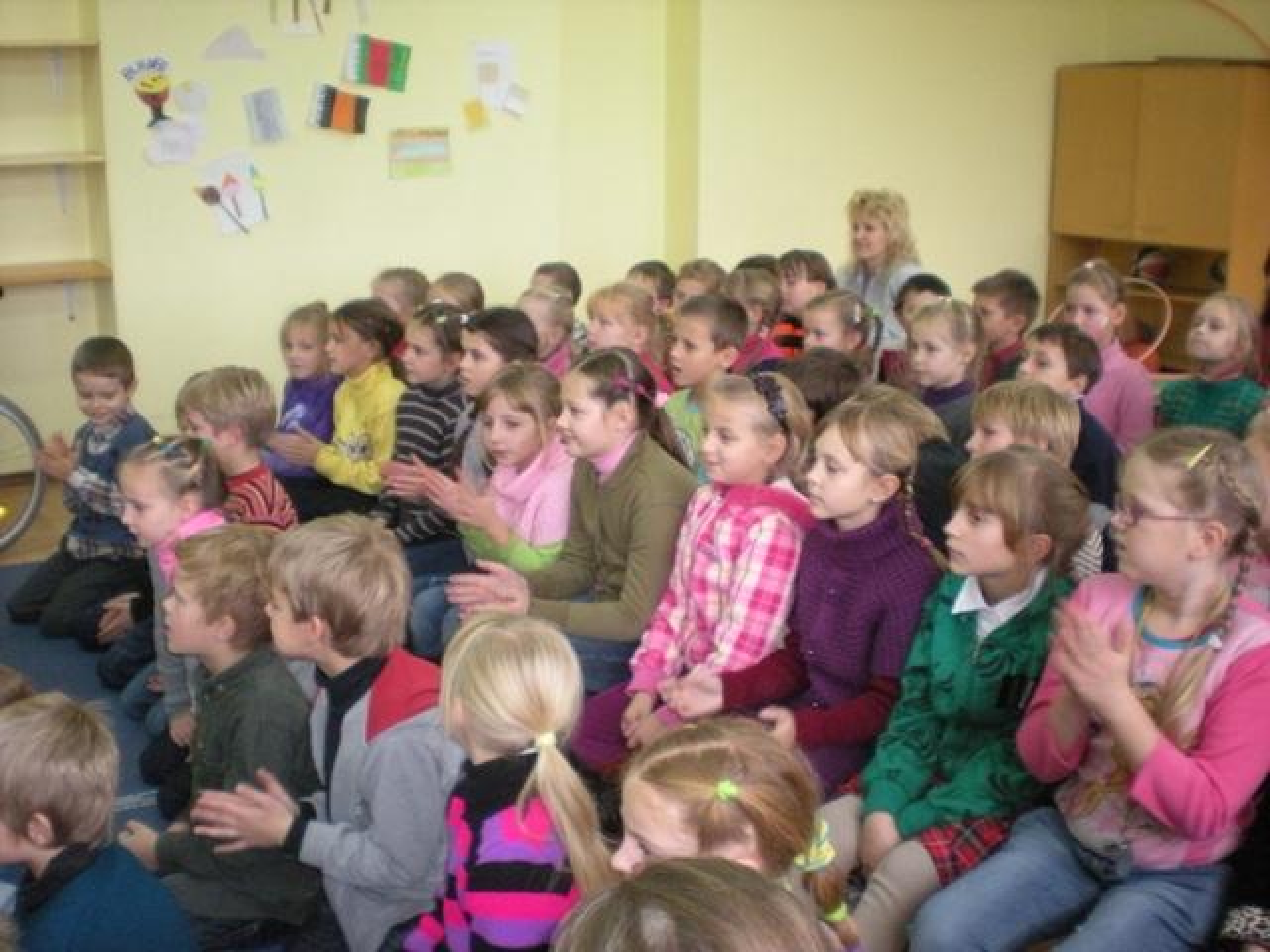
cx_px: 635
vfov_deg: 37.7
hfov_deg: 49.0
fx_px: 1394
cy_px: 476
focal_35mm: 38
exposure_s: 1/61.5
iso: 400
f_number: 3.1
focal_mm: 6.3
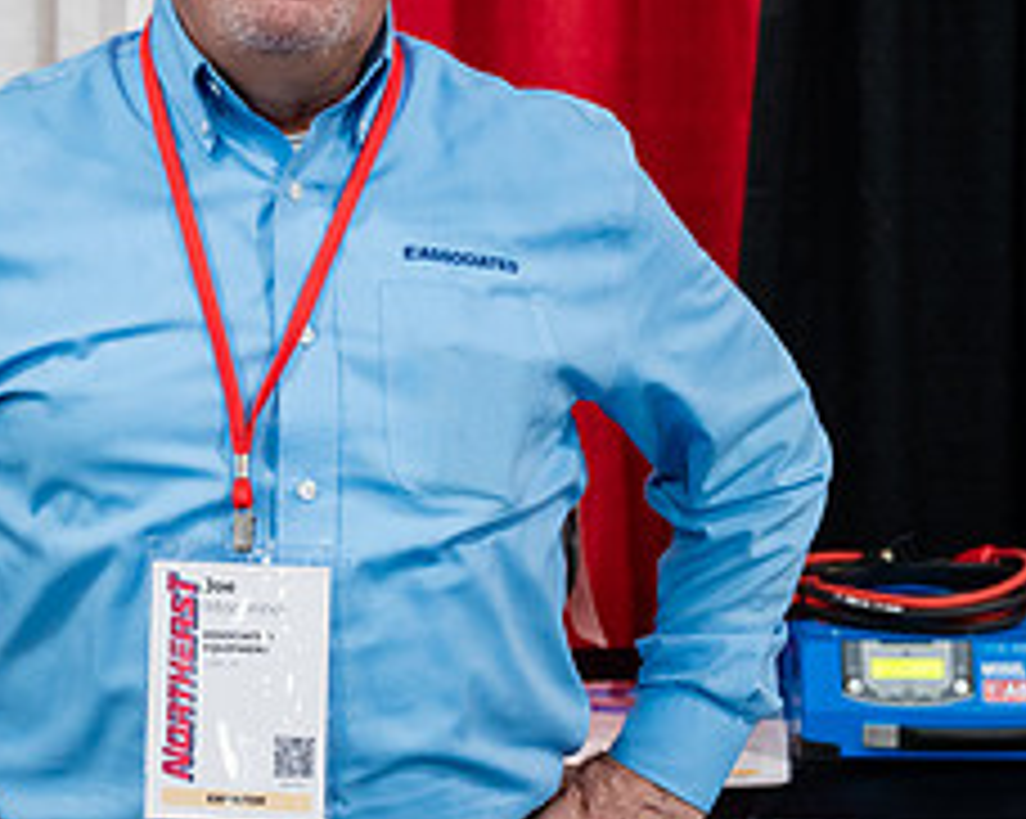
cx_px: 290
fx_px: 2518
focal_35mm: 83
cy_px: 311
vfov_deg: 18.4
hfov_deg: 22.9
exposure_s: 1/200
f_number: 3.2
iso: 2500
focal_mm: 33
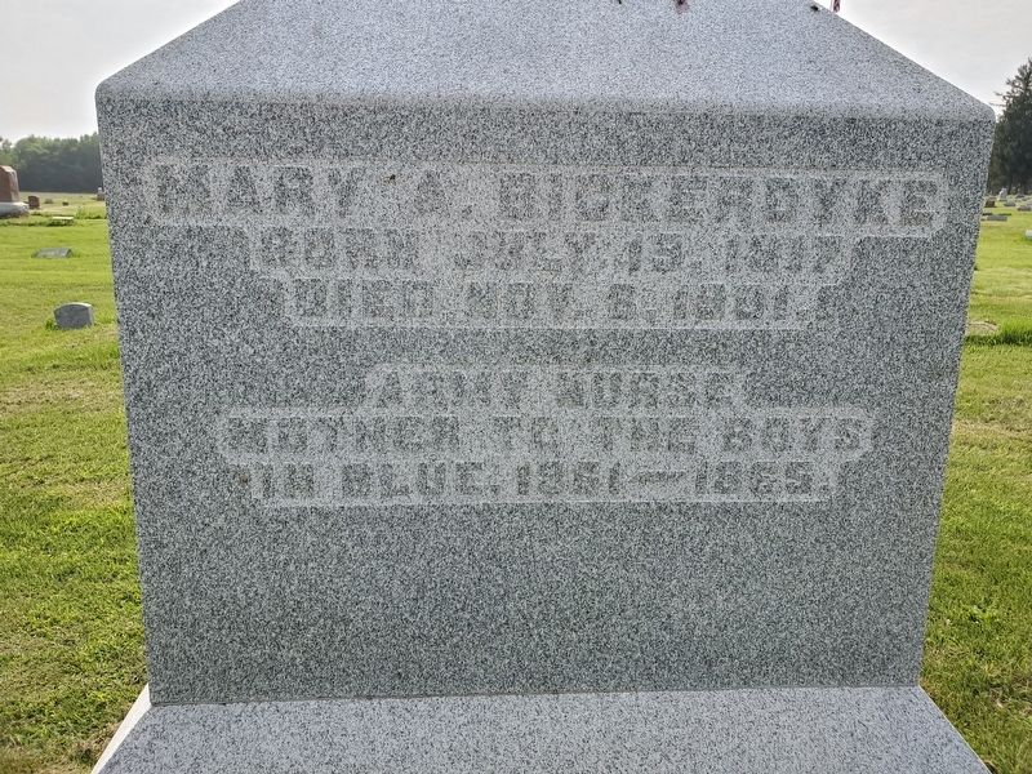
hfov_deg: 67.3
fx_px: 775
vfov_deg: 53.1
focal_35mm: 26
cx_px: 516
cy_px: 387
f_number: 2.4
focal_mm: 4.3
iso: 50
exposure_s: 1/807
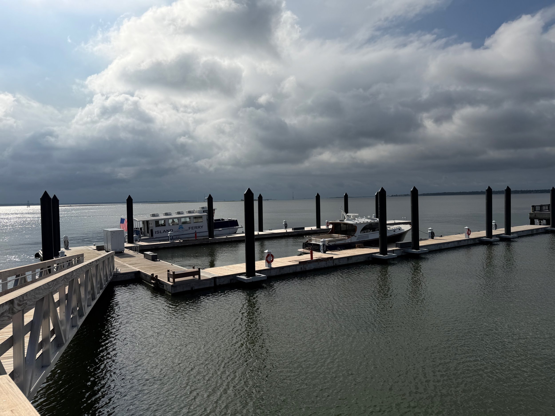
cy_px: 208
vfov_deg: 56.8
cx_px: 278
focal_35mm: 24
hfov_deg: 71.6
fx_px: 385
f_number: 1.78
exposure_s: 1/11905
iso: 80
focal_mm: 6.76
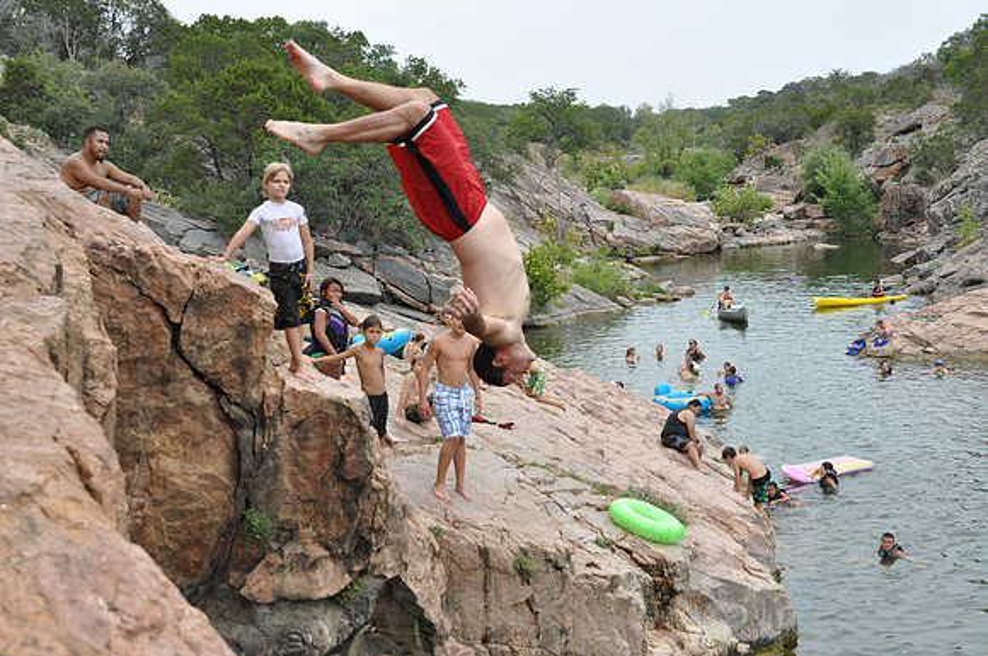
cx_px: 494
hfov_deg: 41.2
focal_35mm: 48
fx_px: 1315
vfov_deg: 28.0
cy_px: 328
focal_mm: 32
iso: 400
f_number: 5
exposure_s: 1/1250
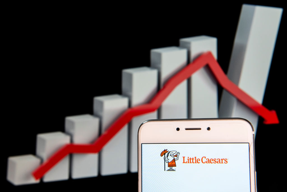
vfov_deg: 24.2
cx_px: 144
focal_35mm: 56
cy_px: 96
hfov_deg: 35.6
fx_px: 447
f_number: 9
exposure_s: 1/60
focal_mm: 56
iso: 1000
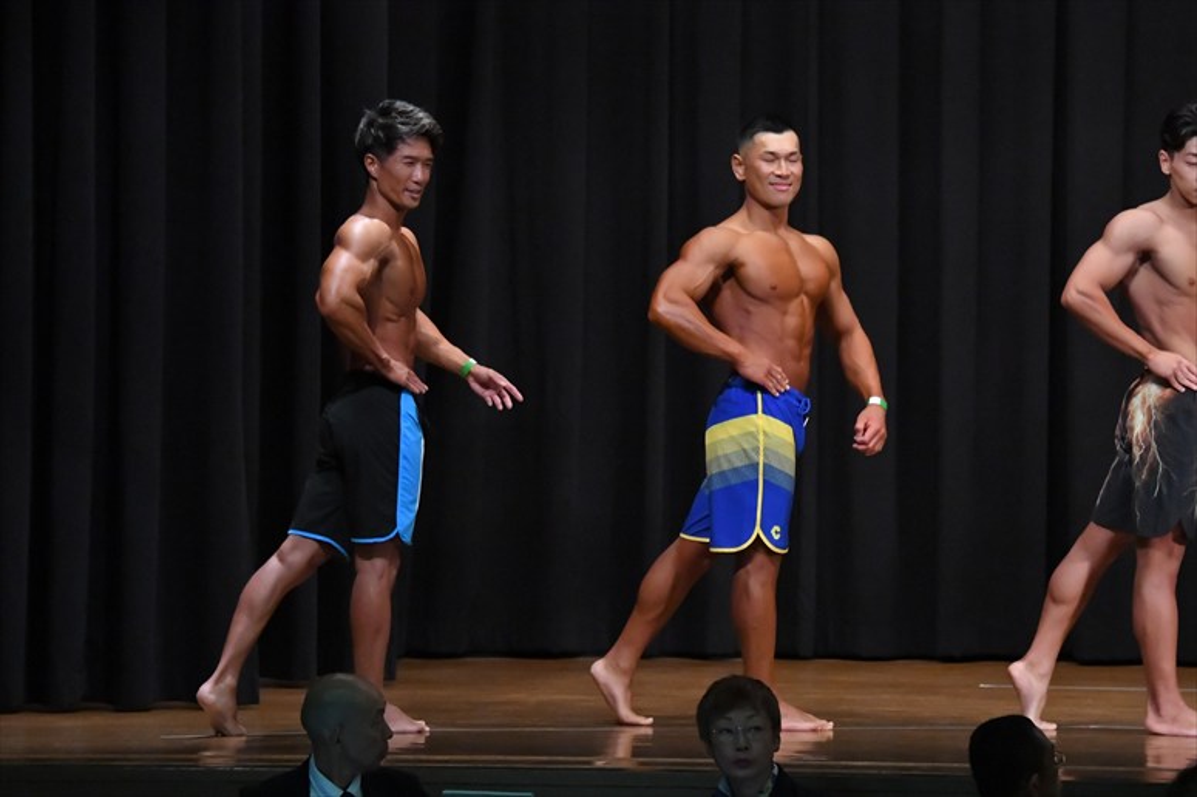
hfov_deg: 10.2
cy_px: 398
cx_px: 598
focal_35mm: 202
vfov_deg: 6.8
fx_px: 6713
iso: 8000
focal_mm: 135
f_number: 5.6
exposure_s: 1/400
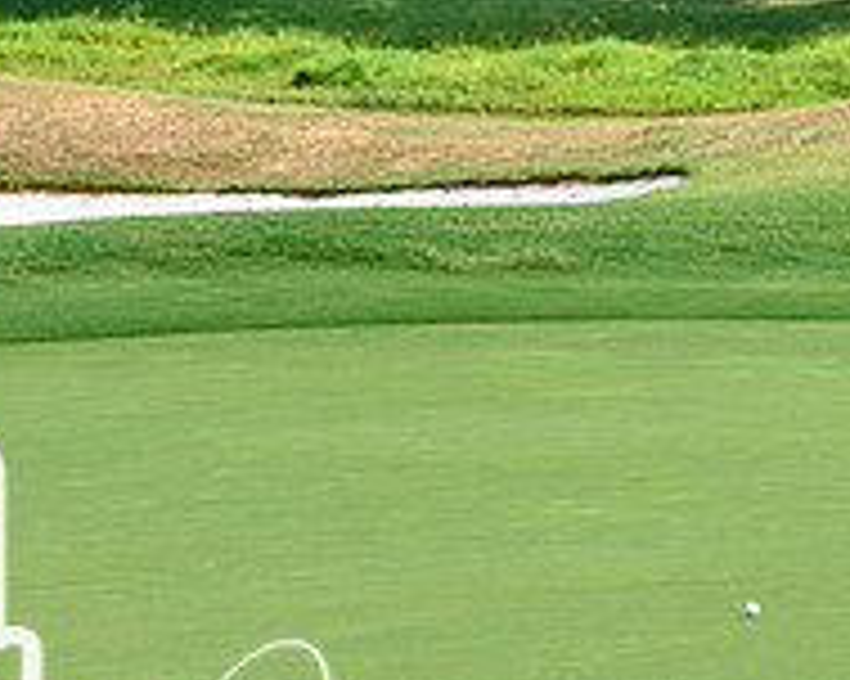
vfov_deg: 3.6
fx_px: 10887
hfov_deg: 4.5
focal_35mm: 433
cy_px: 466
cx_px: 733
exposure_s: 1/640
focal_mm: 100
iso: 200
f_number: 6.3
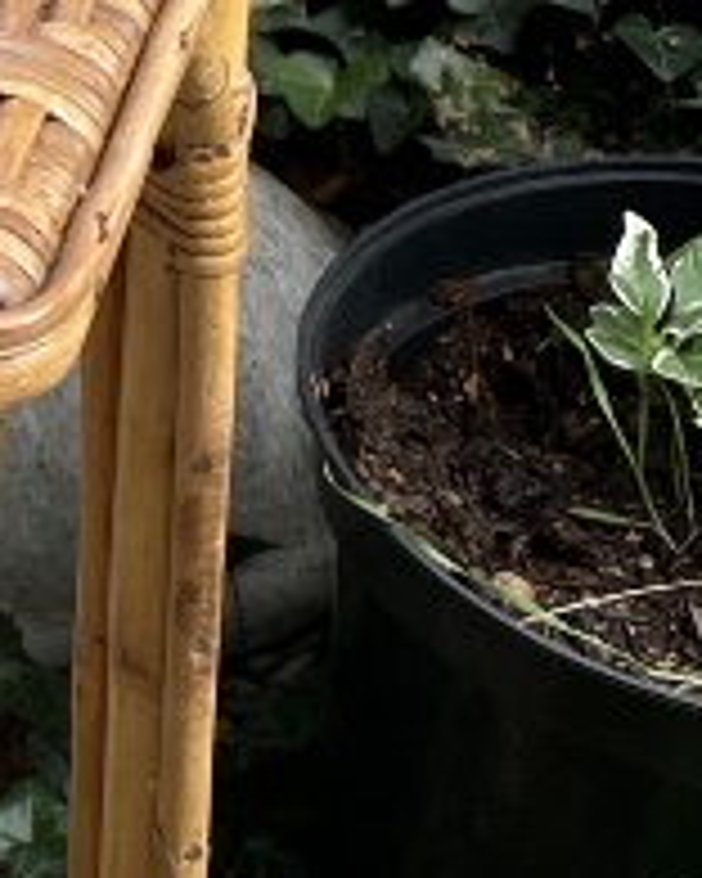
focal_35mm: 156
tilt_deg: -31.6
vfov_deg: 12.3
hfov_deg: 9.3
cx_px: -716
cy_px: 288
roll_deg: +2.2
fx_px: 4051
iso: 32
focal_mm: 4.2
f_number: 1.6
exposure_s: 1/485
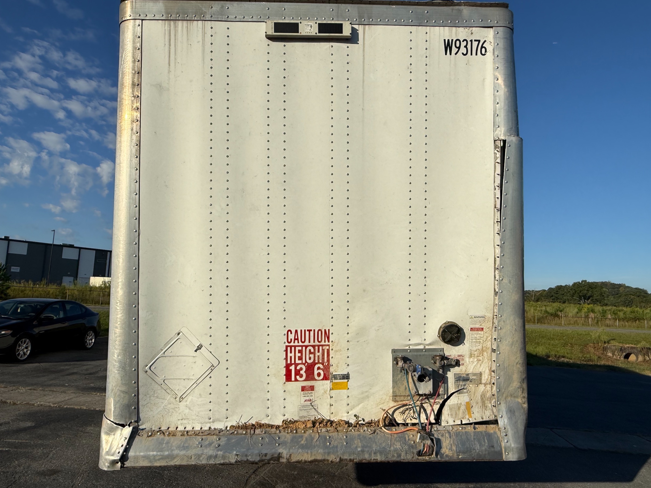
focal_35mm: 23
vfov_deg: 58.9
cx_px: 320
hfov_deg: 73.9
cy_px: 251
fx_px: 433
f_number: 2
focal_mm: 2
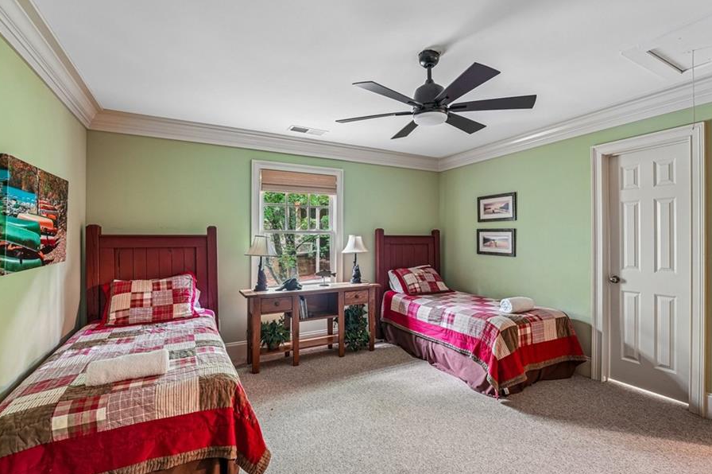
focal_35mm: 16
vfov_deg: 73.5
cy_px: 257
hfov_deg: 96.6
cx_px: 384
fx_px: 316
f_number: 8
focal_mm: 14
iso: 400
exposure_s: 1/1.25
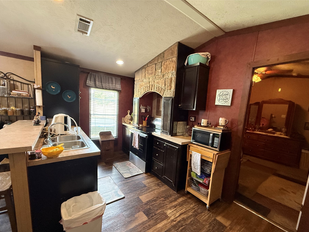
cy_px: 124
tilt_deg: -7.0
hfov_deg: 98.2
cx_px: 153
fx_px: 134
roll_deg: -4.5
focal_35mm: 15
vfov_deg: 81.6
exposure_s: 1/60
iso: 500
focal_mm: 2.22
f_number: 2.2
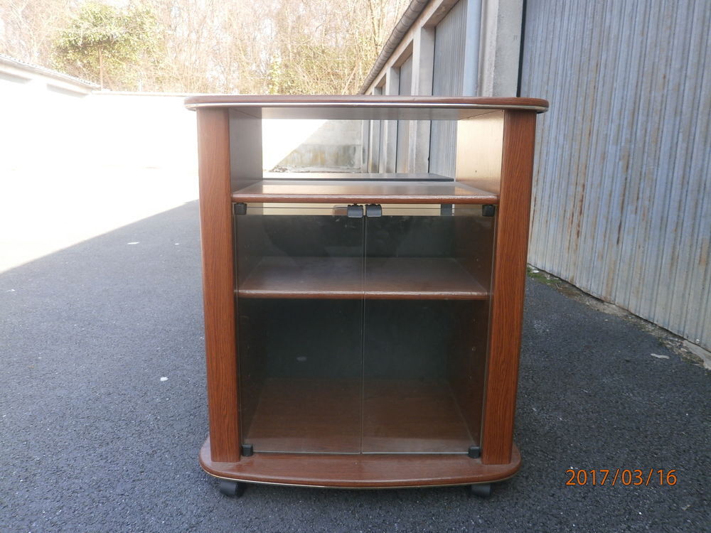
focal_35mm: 26
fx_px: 534
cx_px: 356
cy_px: 266
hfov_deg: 67.3
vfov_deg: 53.1
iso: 100
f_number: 2.8
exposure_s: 1/160
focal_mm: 4.7
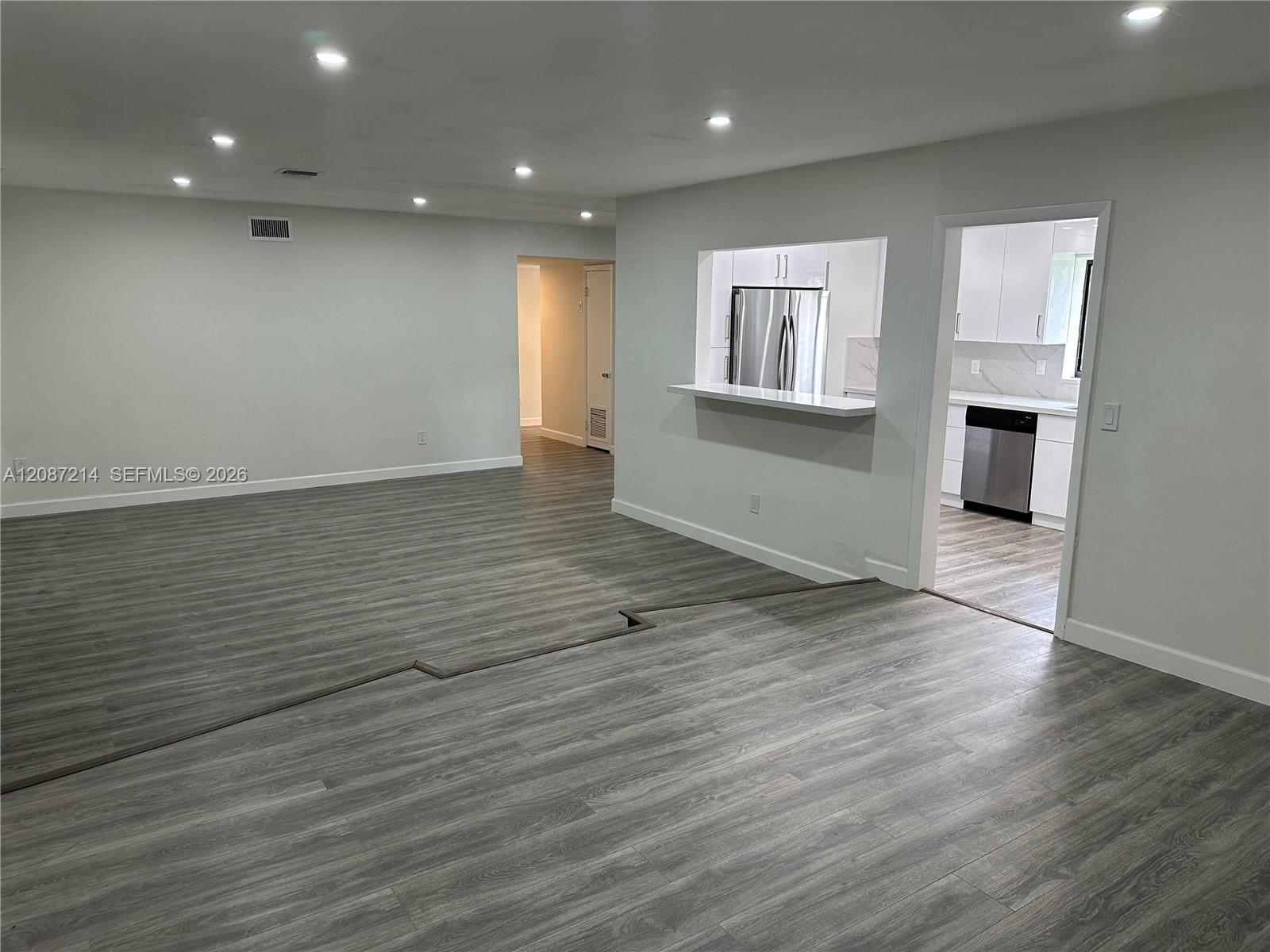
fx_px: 881
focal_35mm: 24
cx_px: 635
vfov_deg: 56.8
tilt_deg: -10.7
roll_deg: -0.9
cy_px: 476
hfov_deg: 71.6
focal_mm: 6.86
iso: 200
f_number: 1.78
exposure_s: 1/120
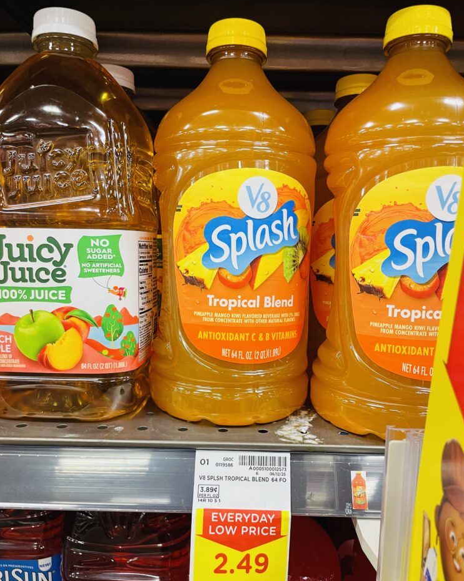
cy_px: 311
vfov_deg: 62.2
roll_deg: -0.1
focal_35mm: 28
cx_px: 240
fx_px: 481
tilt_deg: -7.4
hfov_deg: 51.5
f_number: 1.6
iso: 100
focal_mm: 4.2
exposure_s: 1/60
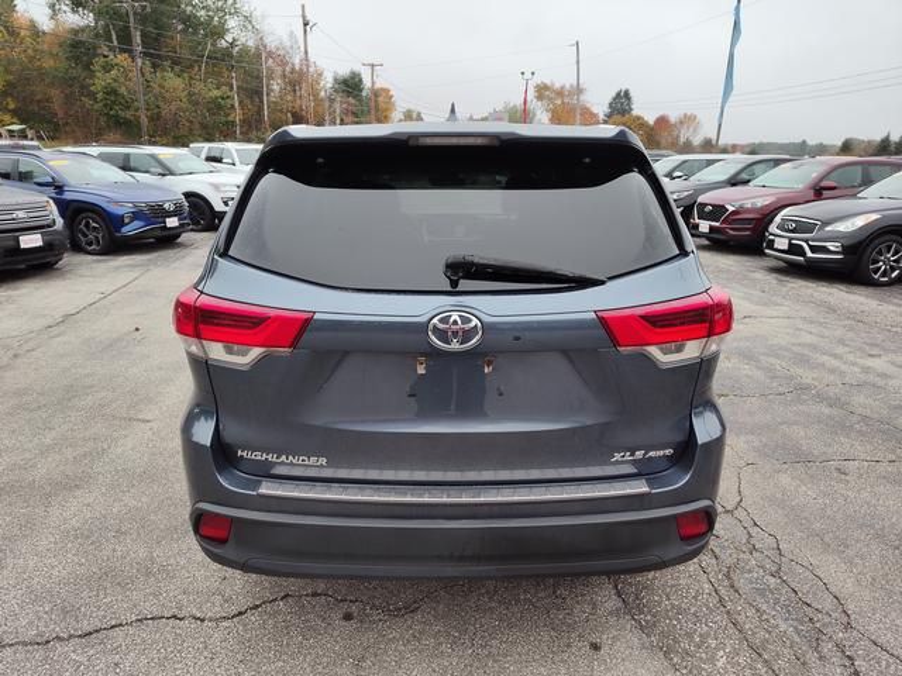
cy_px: 338
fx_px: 599
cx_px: 451
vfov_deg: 58.9
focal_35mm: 23
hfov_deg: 73.9
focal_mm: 5.56
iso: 100
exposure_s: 1/211
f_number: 1.88
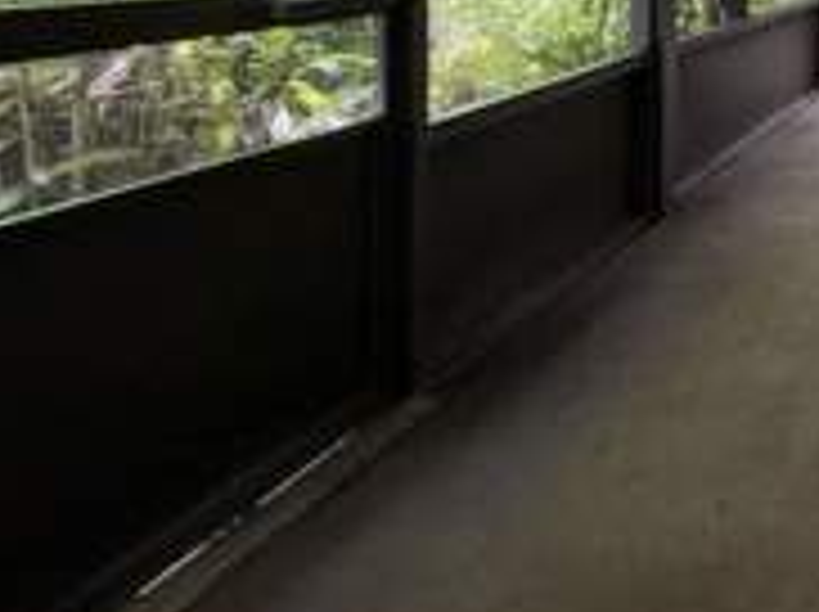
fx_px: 874
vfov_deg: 34.4
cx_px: 1062
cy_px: -25
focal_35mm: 37
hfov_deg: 35.0
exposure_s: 1/63
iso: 320
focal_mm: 2.22
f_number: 2.2
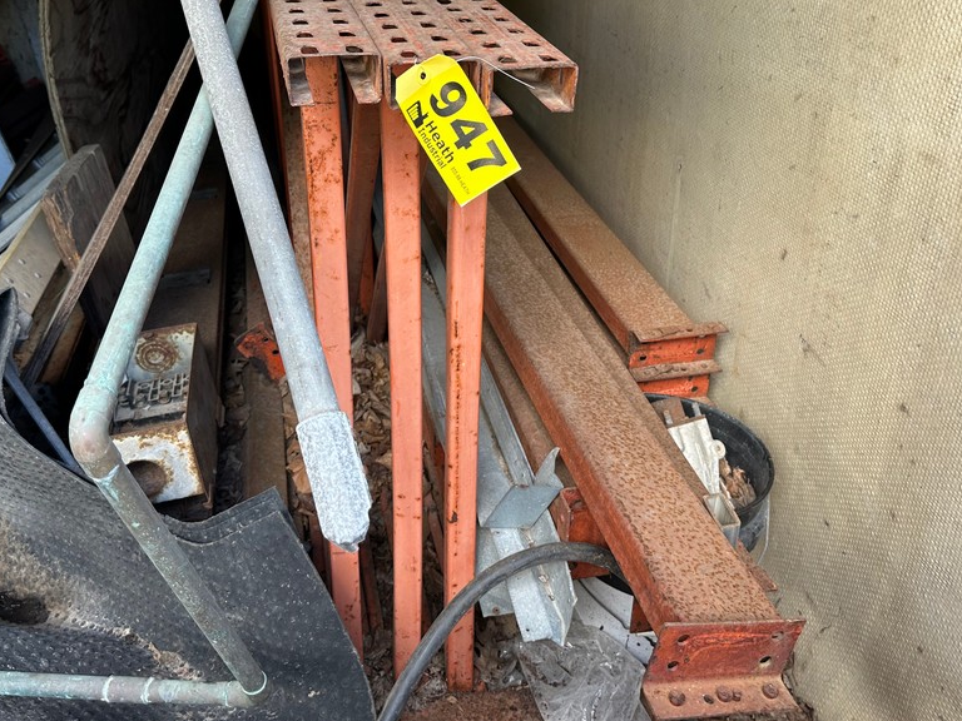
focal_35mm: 32
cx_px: 489
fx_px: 889
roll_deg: +1.8
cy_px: 299
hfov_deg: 56.8
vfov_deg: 44.0
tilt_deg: -29.9
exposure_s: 1/121
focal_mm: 6.86
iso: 80
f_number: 1.78
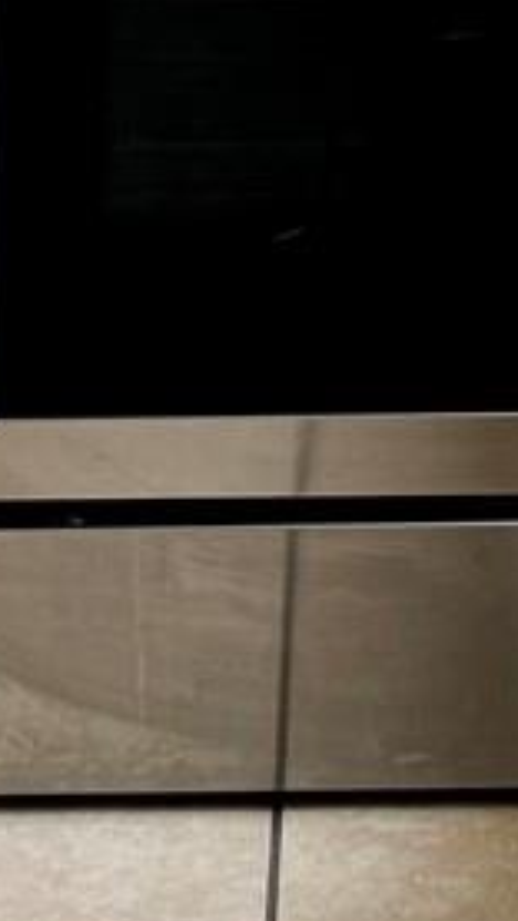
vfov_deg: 12.3
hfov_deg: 8.0
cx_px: 538
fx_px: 3684
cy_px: -1024
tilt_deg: -0.8
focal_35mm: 151
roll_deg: -0.1
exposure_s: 1/120
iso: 125
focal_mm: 6.76
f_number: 1.78
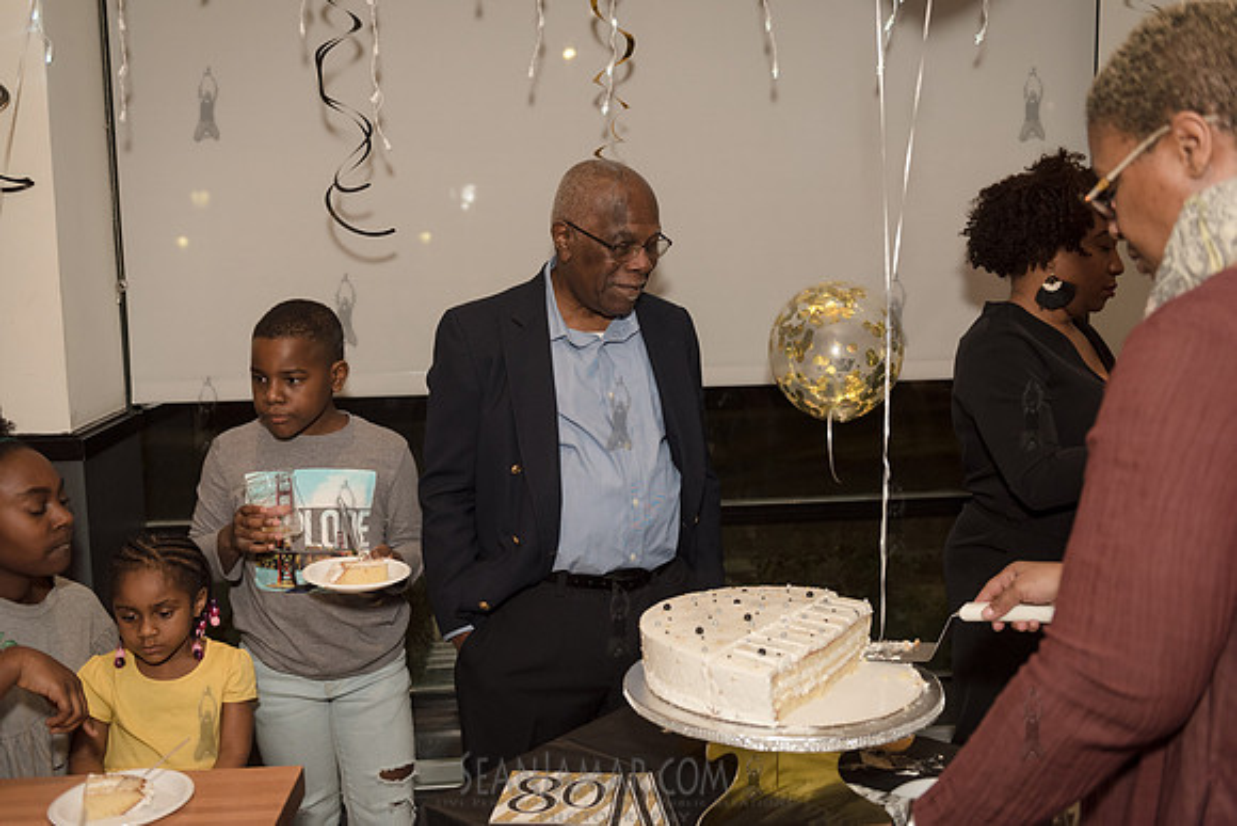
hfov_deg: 55.8
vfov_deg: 38.9
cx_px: 618
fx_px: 1168
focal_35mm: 34
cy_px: 413
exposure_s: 1/400
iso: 1250
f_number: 3.5
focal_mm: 34
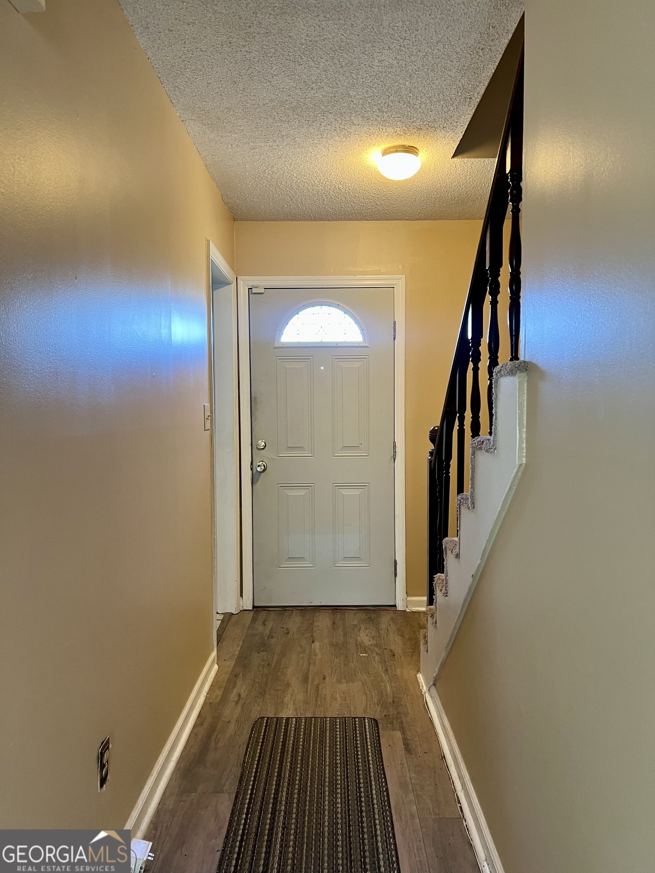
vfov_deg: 67.3
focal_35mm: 26
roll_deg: +0.5
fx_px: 656
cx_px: 328
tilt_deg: -2.4
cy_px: 436
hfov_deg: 53.1
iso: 200
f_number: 1.5
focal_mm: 5.7
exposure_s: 1/60
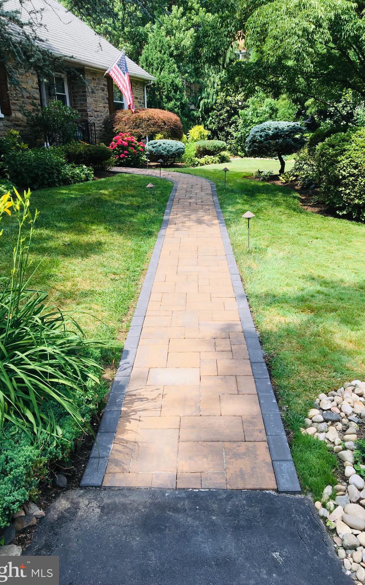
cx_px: 184
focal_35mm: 31
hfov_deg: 40.6
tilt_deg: -18.0
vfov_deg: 61.2
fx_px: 493
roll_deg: +0.8
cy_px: 292
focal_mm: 4.15
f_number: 2.2
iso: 25
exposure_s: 1/657
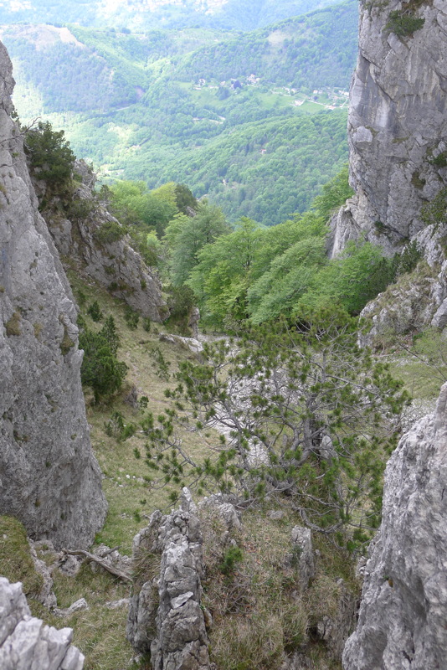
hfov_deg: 43.6
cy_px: 335
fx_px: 558
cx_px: 224
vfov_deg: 61.9
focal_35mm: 30
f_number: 2.2
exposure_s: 1/125
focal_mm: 6.4
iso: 80
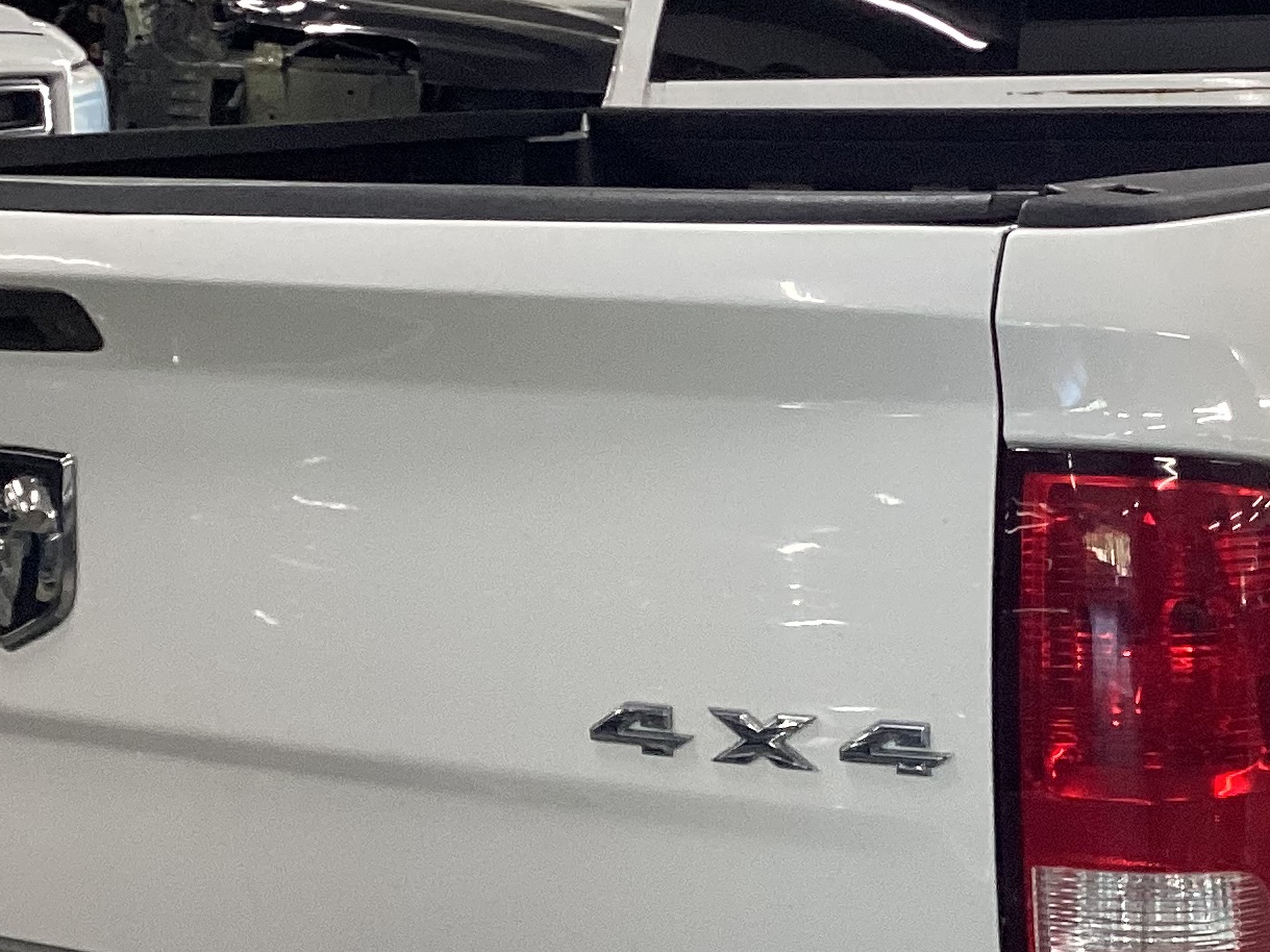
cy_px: 566
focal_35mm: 83
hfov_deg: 23.5
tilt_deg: -13.6
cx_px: 758
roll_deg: -1.1
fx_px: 3045
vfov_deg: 17.8
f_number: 2.4
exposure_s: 1/60
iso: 64
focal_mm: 3.3
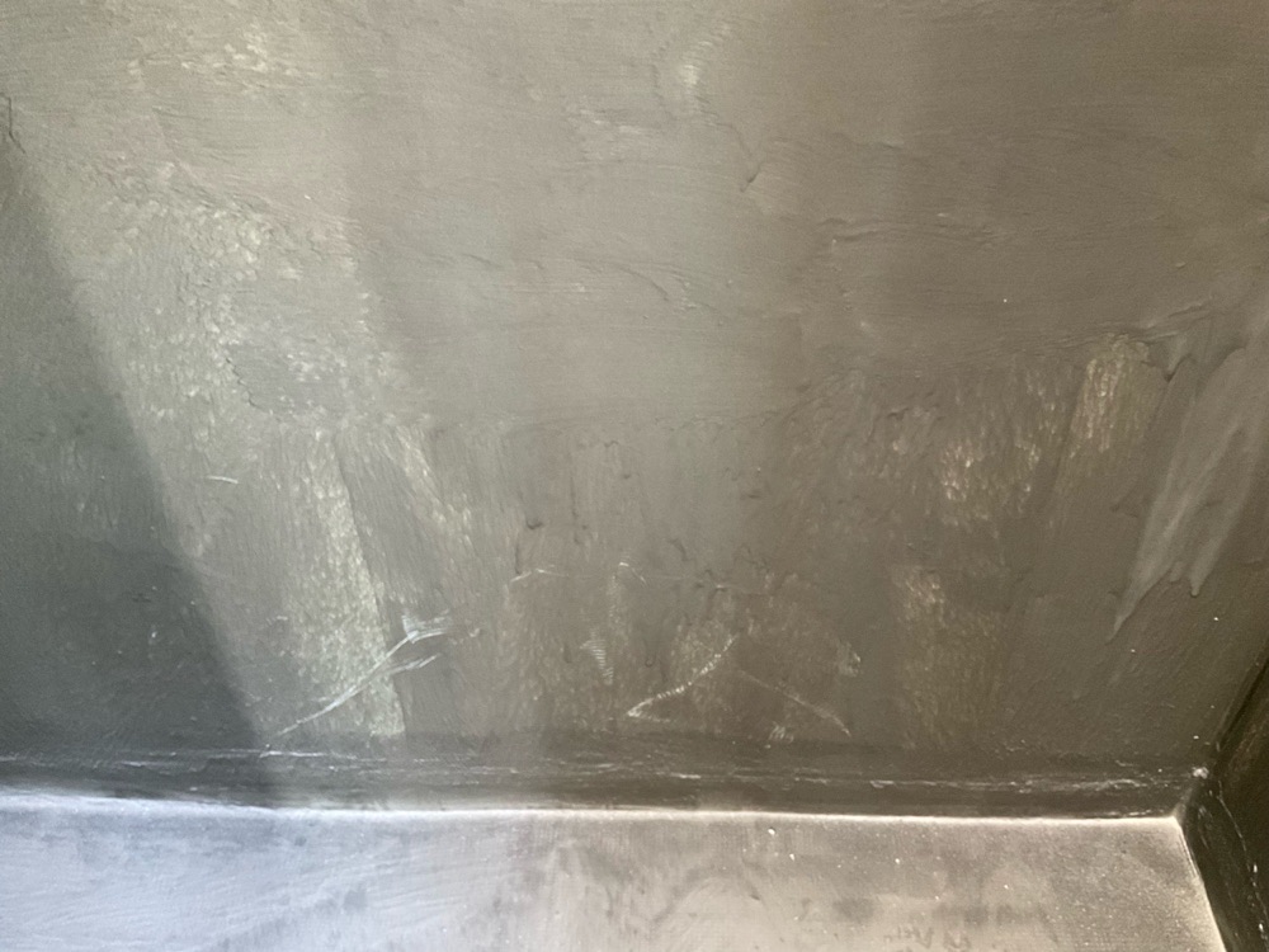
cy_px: 476
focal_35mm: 29
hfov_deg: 61.7
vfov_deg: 48.2
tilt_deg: -40.8
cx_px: 634
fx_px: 1063
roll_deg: +2.1
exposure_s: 1/30
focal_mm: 3
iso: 250
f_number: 1.8
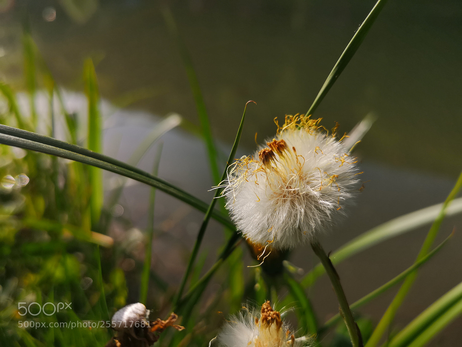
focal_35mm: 27
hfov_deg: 65.3
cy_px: 174
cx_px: 231
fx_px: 360
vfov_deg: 51.4
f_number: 1.8
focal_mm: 3.95
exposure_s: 1/2463
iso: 50
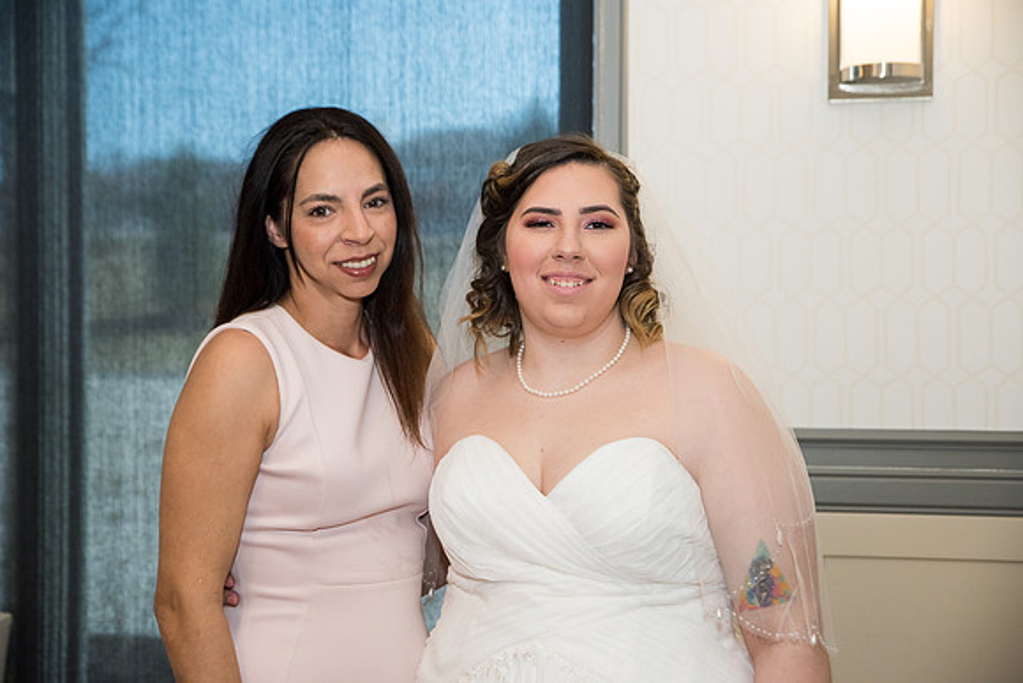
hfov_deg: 34.5
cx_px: 512
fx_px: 1648
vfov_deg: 23.4
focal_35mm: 58
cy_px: 342
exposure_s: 1/160
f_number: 3.2
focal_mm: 58
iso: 500
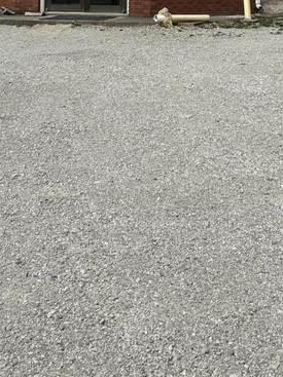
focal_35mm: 68
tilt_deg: +2.7
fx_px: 742
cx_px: 179
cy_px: -67
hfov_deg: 21.6
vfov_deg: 25.8
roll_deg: +0.2
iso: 50
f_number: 1.5
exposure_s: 1/6211
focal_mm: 5.7
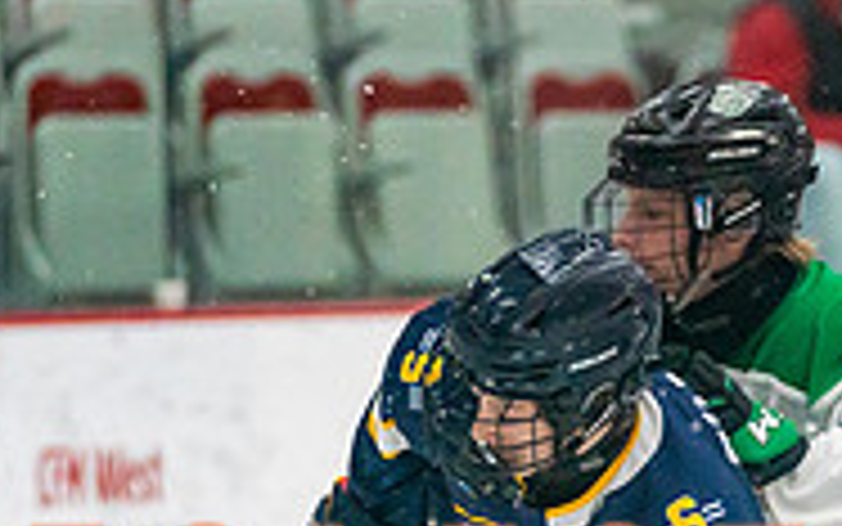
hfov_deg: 4.5
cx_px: 590
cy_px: 636
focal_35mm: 469
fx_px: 10765
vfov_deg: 2.8
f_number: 2.8
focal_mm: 148
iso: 4000
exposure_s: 1/1600
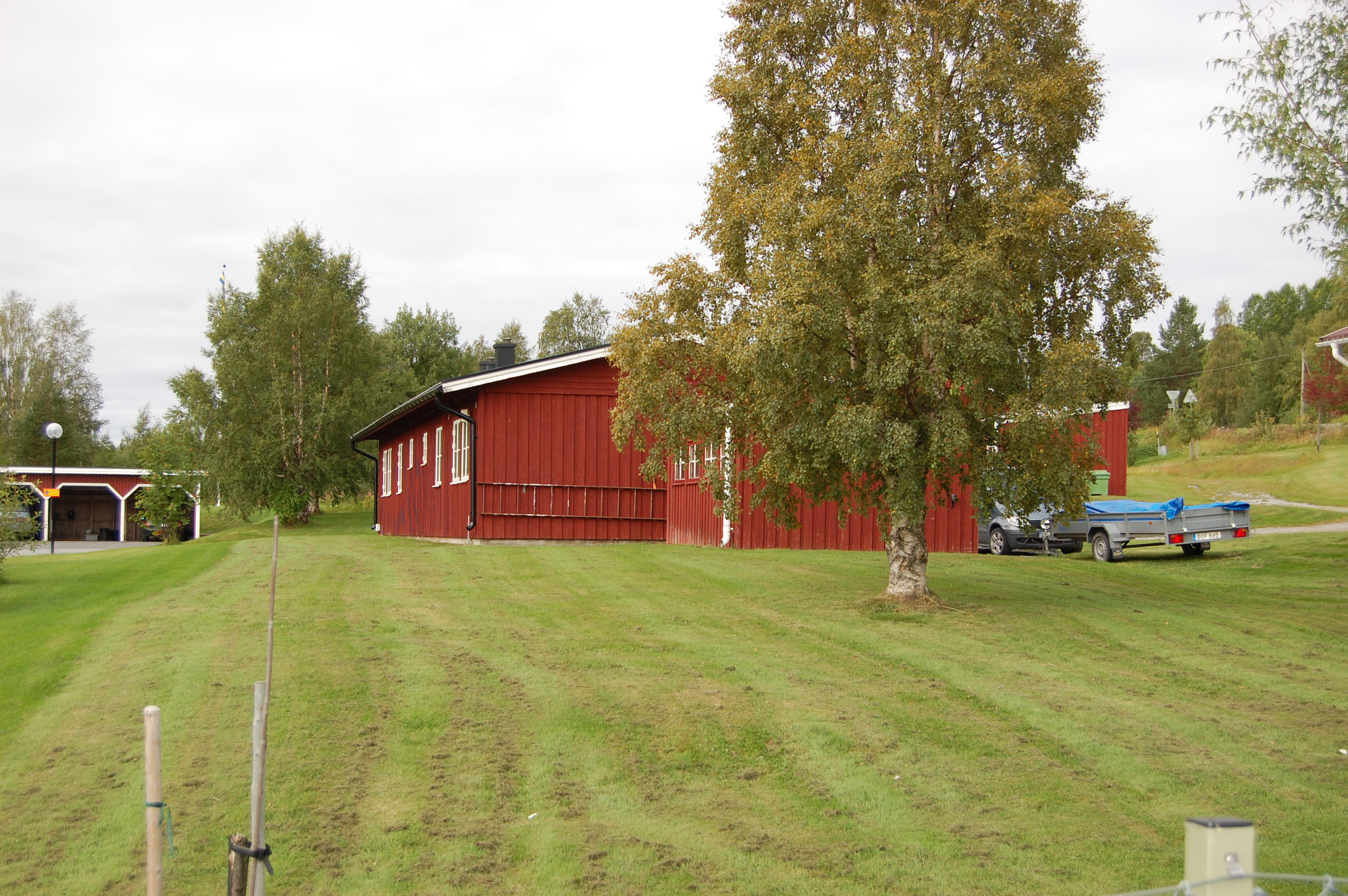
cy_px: 448
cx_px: 674
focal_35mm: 48
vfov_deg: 28.0
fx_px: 1796
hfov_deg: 41.1
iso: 280
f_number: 5.6
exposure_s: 1/500
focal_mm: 32
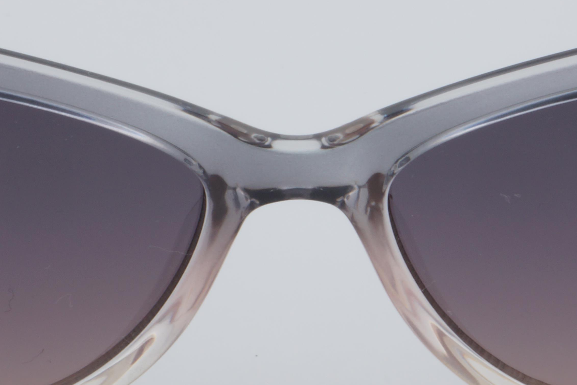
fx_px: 3515
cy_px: 197
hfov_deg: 9.4
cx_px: 296
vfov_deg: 6.3
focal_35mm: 219
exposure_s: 1/4
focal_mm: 55
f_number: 32
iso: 100
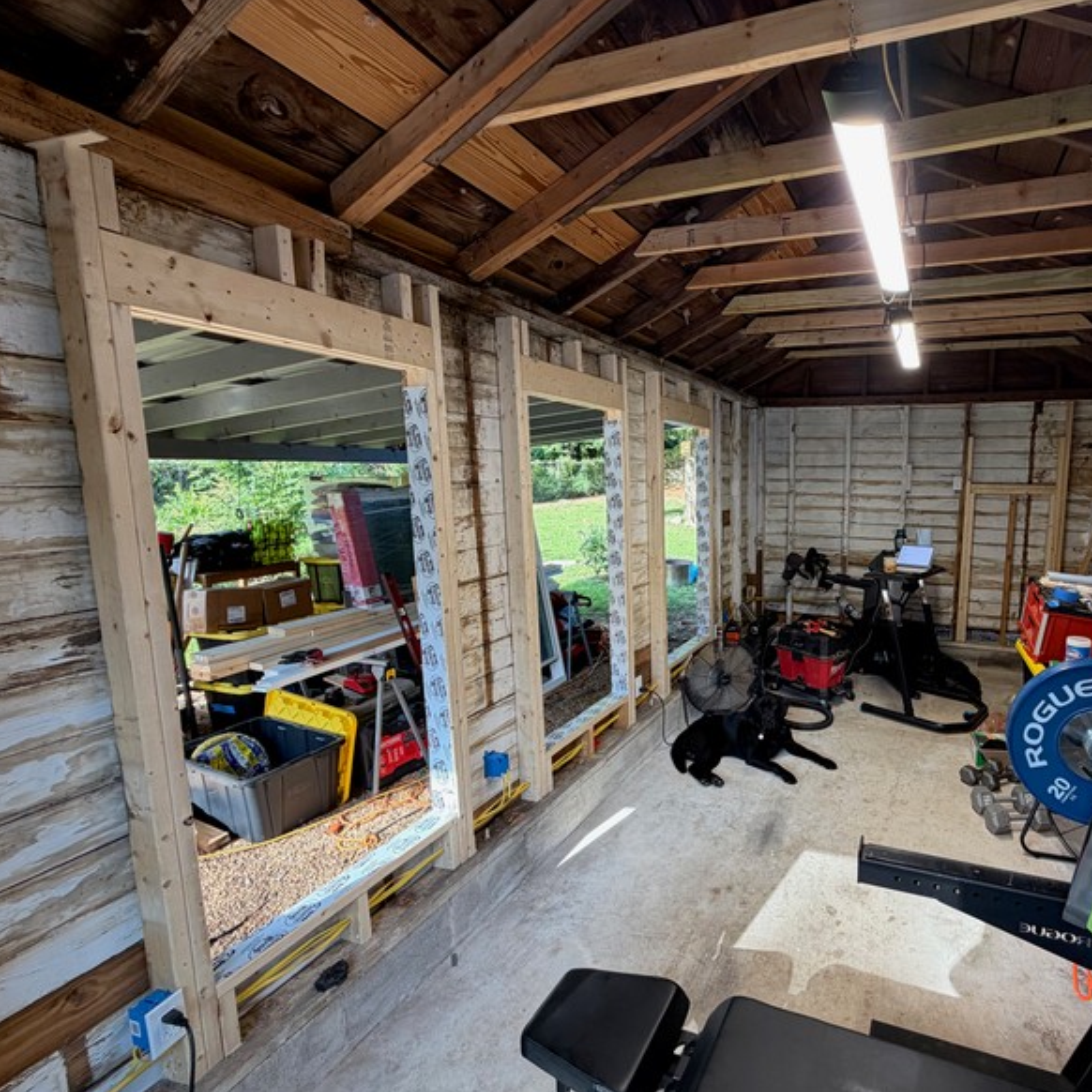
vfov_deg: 84.0
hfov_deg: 80.7
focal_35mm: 17
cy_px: 554
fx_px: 607
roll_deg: -1.3
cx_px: 743
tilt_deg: -7.8
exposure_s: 1/120
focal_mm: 2.22
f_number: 2.2
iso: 100
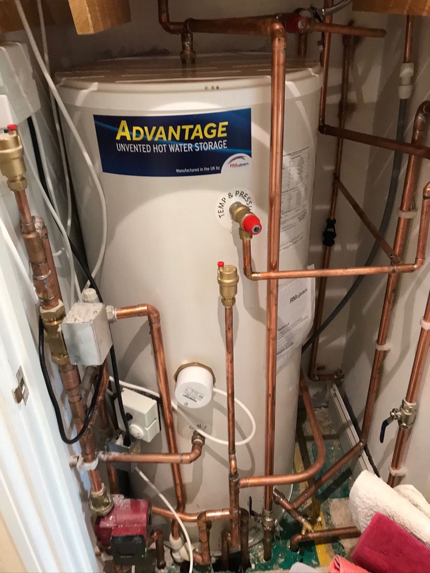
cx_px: 215
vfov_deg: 63.4
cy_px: 286
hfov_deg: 49.7
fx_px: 464
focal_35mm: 28
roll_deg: +2.4
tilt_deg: -30.4
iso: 64
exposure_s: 1/17
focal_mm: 3.99
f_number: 1.8
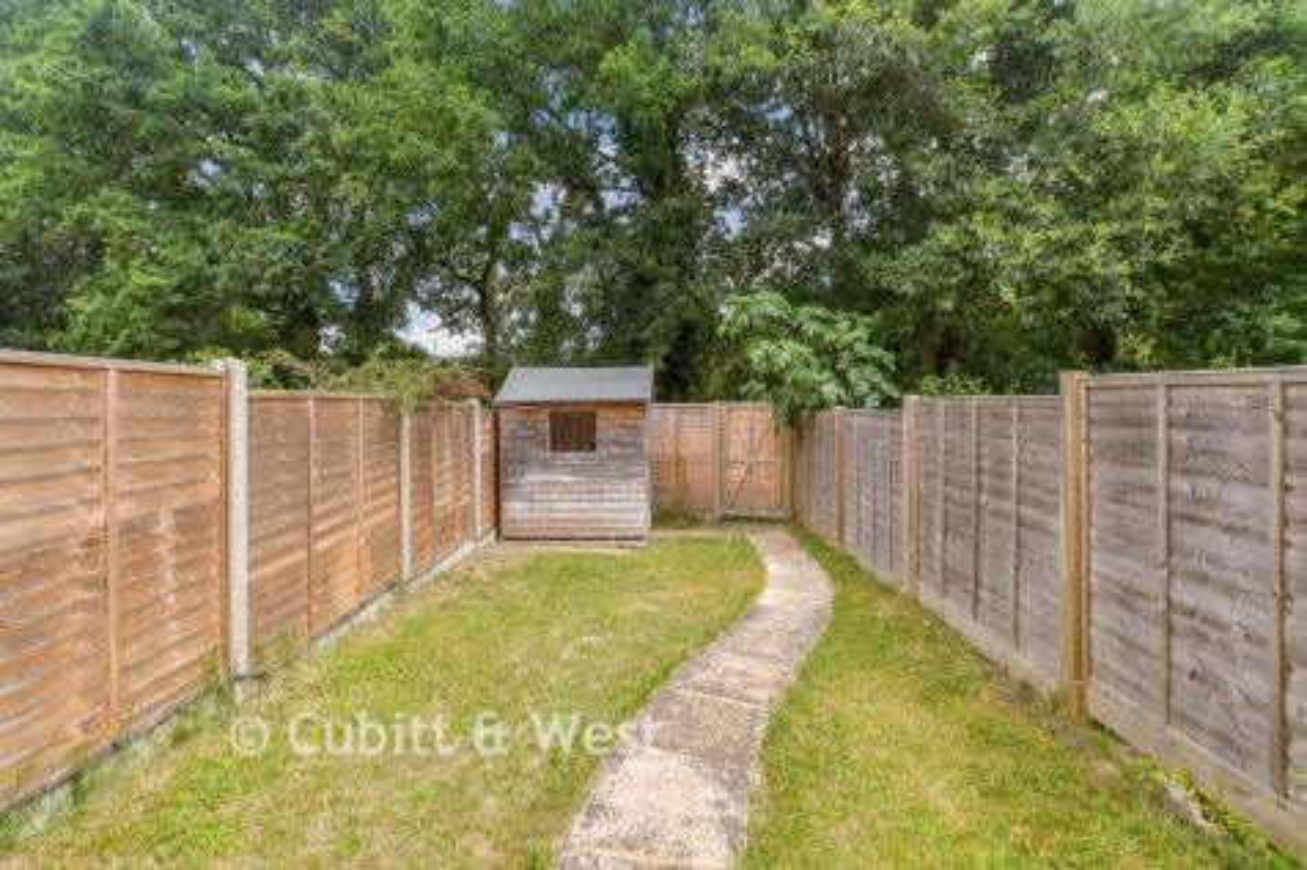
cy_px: 435
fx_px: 544
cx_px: 654
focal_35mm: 15
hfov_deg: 100.4
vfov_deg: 77.3
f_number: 8
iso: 160
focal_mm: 10
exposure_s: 1/100
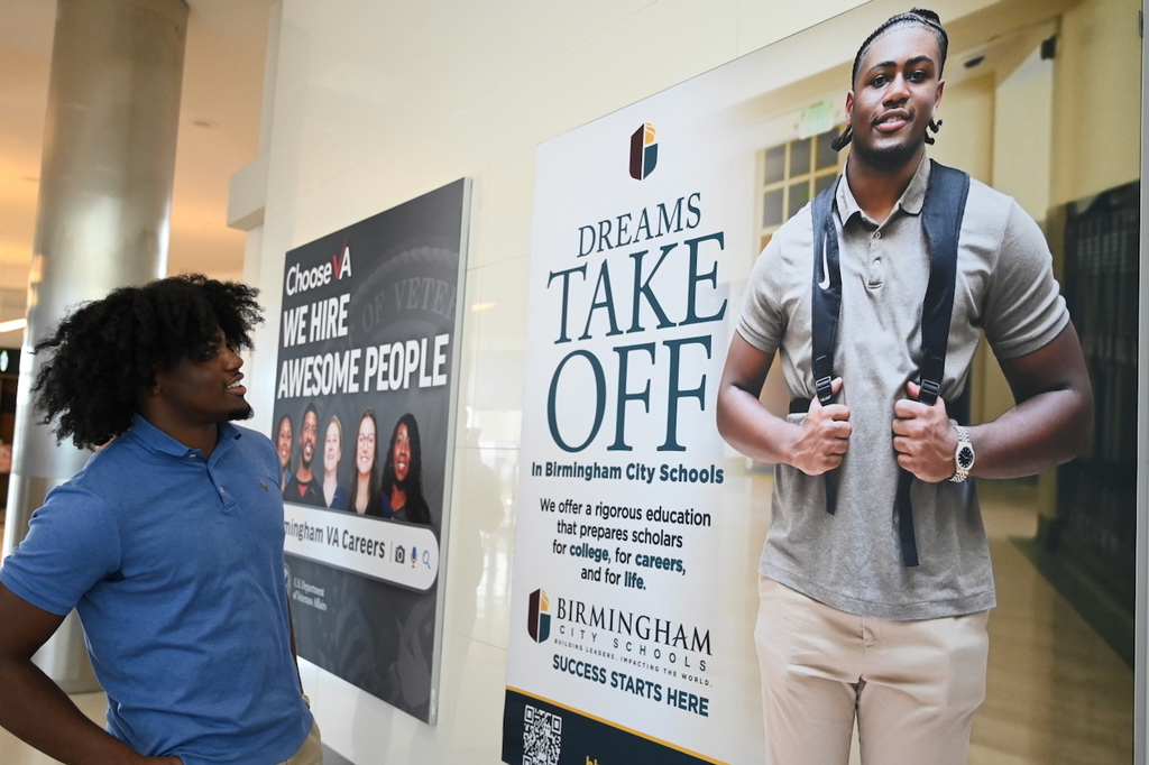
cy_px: 382
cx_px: 574
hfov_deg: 57.2
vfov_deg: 39.9
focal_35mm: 33
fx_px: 1053
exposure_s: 1/320
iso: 4500
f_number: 4
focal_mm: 33
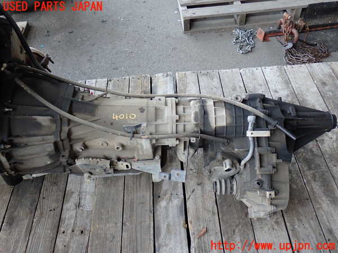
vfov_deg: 39.7
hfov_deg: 51.4
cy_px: 126
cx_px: 169
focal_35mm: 36
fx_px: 352
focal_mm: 6.37
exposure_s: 1/60
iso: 200
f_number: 2.5
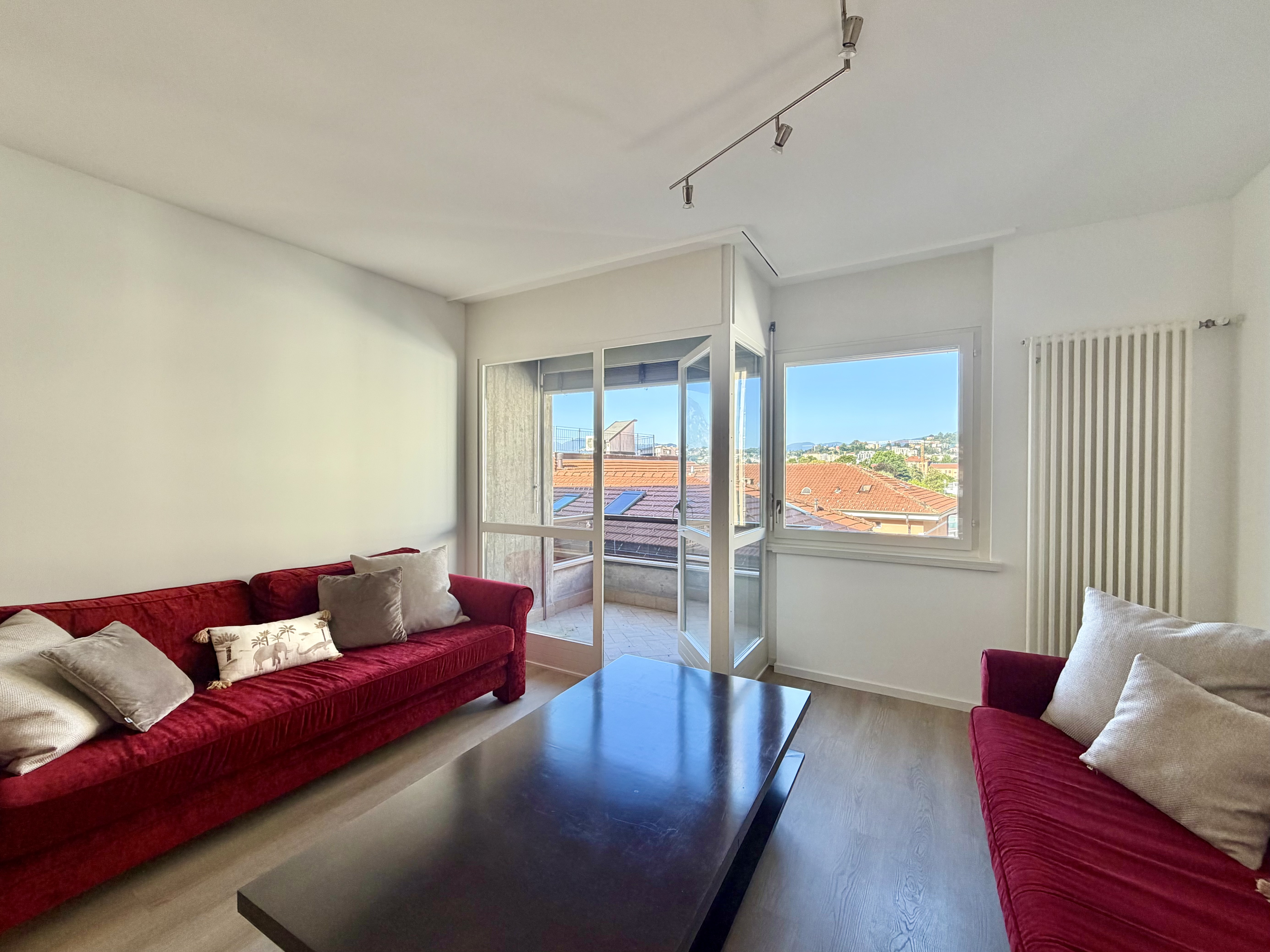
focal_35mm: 14
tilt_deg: -0.5
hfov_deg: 102.1
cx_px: 635
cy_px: 476
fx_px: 514
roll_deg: +2.0
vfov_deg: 85.7
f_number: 2.2
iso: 80
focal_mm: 2.22
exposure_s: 1/121
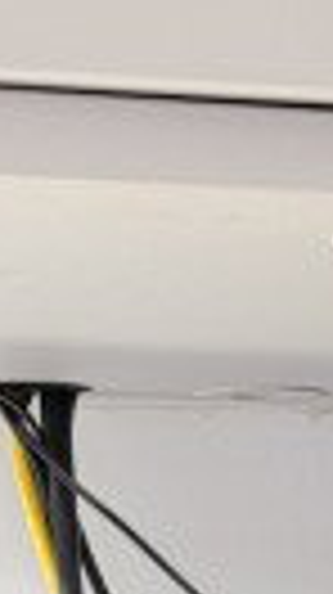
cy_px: 983
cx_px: 1026
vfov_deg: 12.5
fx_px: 2534
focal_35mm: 161
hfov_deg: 6.7
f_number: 1.8
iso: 200
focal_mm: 6.7
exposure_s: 1/60
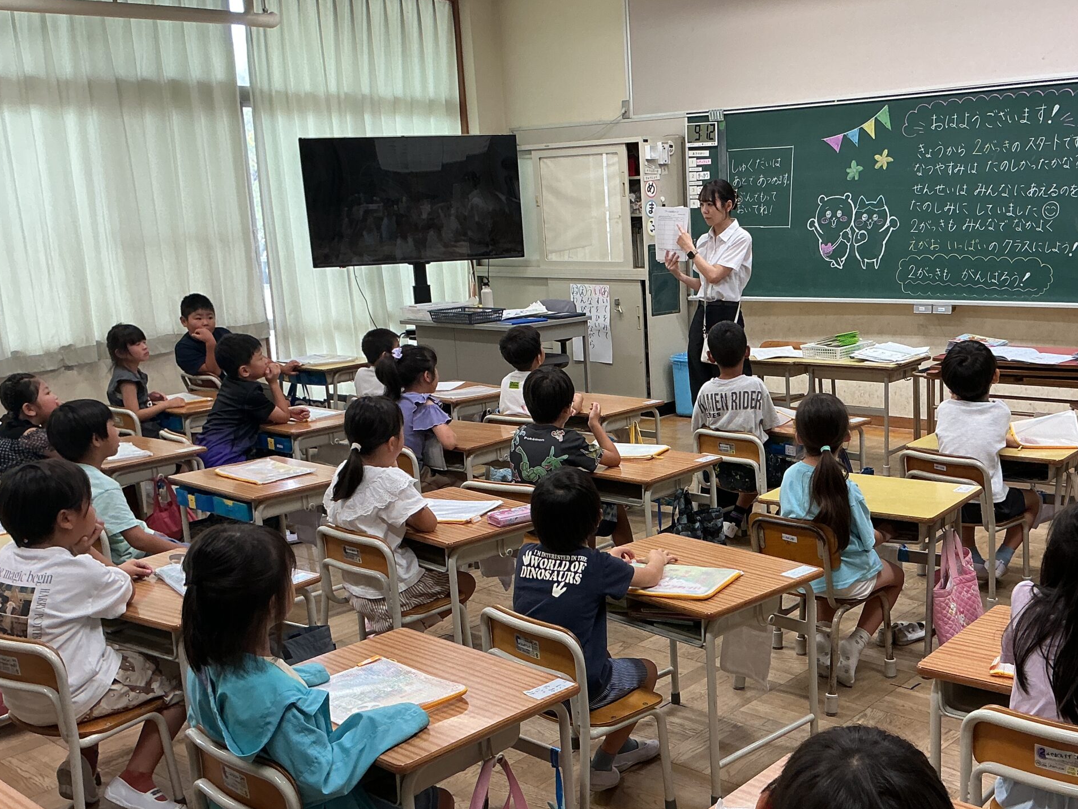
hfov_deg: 47.3
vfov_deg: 36.7
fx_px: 1215
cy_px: 487
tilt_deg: -13.3
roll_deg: +1.9
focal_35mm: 39
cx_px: 691
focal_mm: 3
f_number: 1.8
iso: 64
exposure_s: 1/60
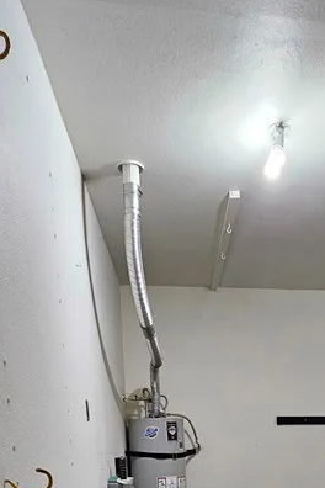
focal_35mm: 35
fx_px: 474
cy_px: 520
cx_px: 245
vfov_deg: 43.8
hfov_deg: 36.9
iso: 320
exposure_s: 1/40
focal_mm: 2.2
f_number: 2.2
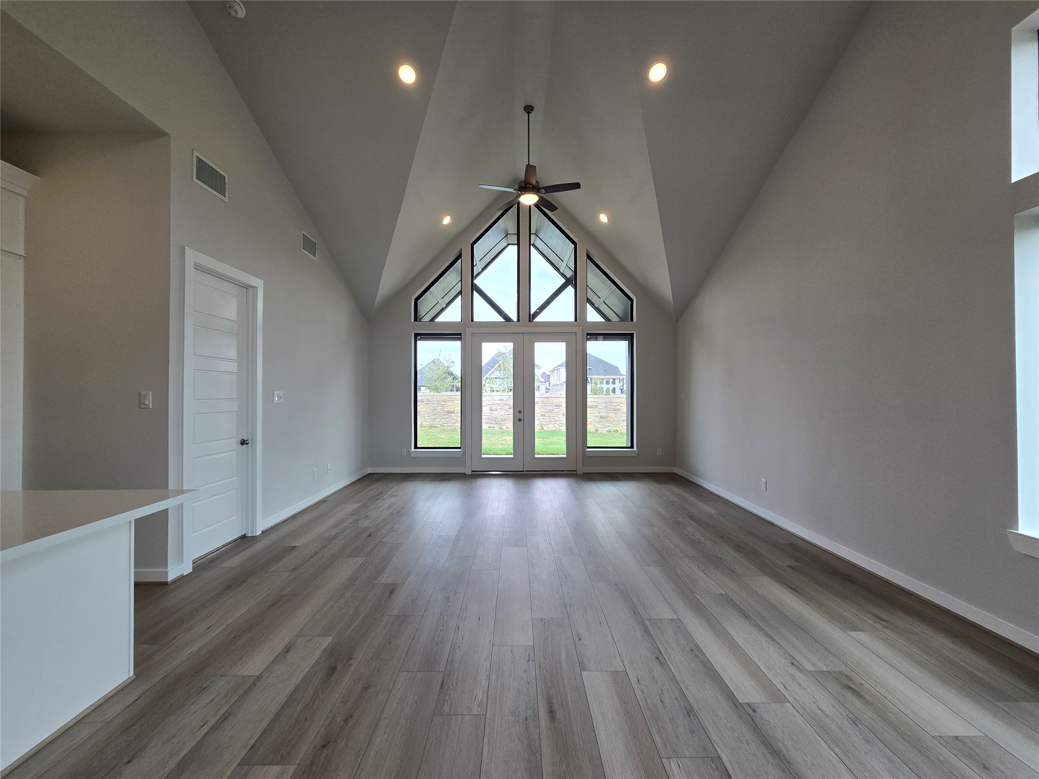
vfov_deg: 89.9
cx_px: 520
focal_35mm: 13
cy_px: 390
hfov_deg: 106.2
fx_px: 390
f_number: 2.2
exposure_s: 1/172
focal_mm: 2.2
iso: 50
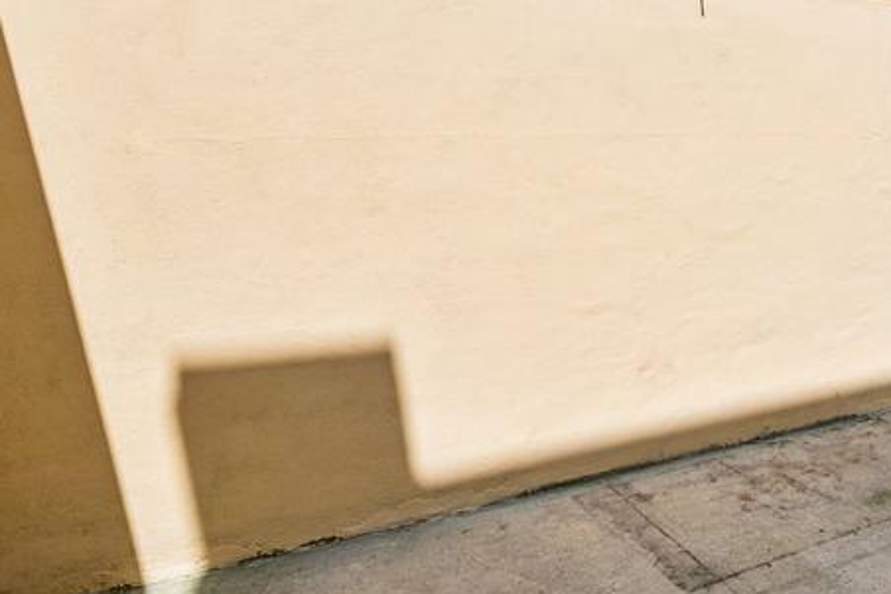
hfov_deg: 46.9
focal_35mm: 34
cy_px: 169
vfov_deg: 38.1
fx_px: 841
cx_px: 883
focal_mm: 10
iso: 250
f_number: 8
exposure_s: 1/500
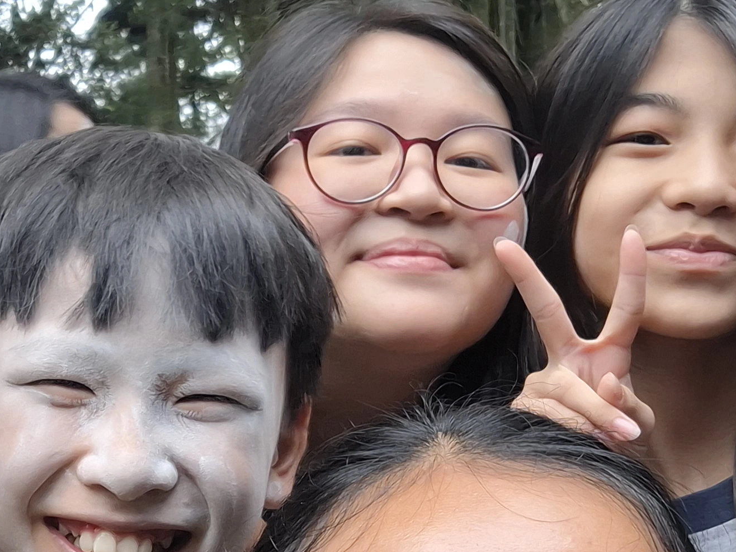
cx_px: 120
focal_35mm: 76
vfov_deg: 19.2
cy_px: 426
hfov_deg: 25.1
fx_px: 1616
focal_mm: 3.72
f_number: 2.2
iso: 100
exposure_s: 1/100
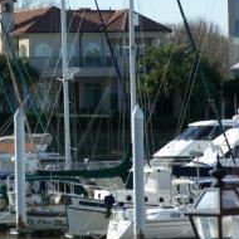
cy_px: 73
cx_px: 58
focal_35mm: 290
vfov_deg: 6.0
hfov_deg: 6.0
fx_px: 2265
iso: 80
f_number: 4.5
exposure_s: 1/640
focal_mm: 23.1
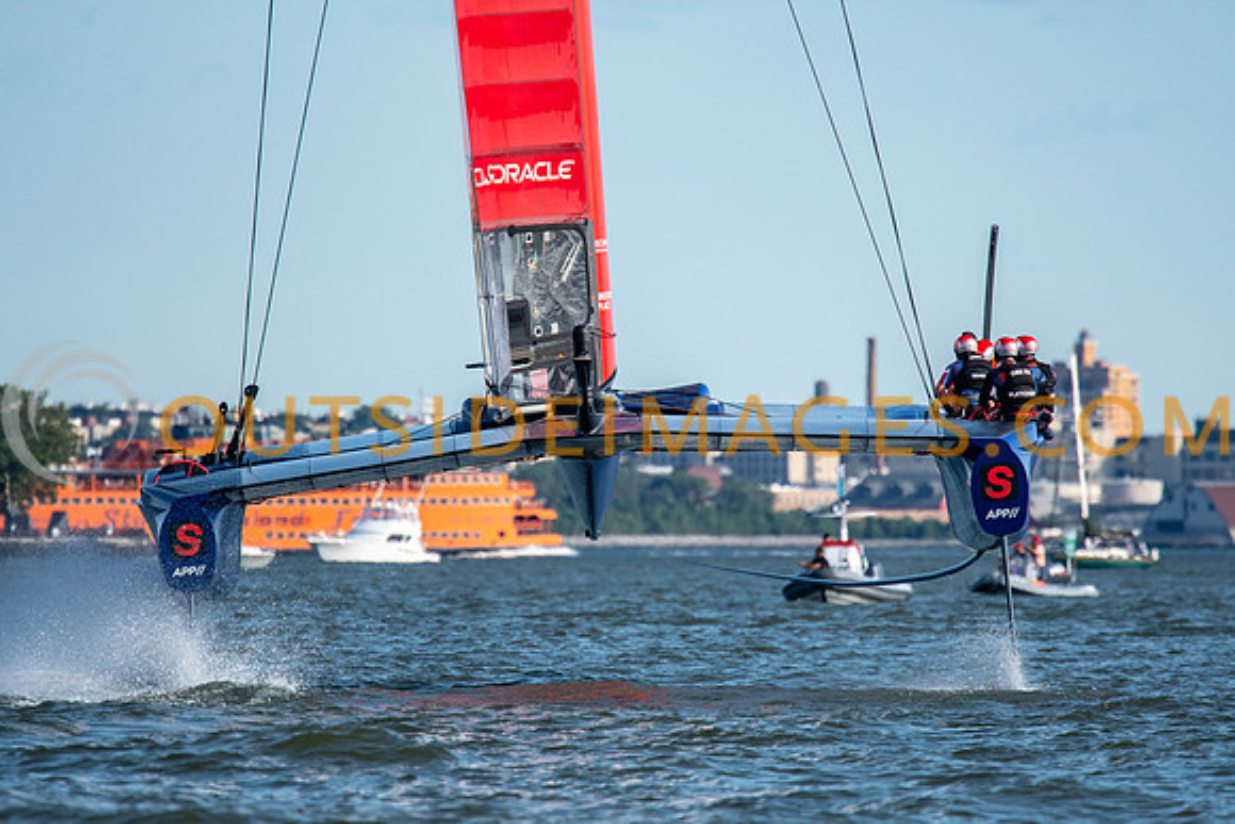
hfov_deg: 3.0
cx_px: 618
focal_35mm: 676
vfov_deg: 2.0
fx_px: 23201
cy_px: 412
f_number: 5.6
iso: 500
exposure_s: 1/2000
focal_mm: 420
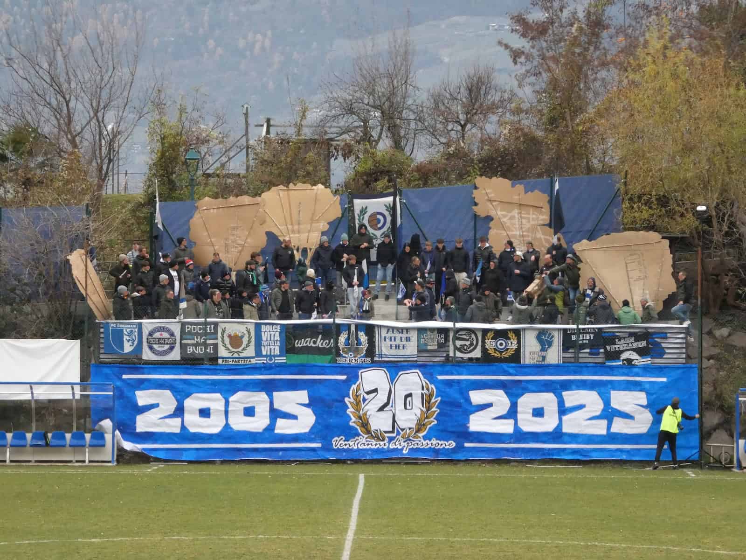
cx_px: 373
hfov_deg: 13.7
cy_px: 280
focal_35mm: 144
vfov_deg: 10.3
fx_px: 3103
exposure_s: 1/250
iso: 640
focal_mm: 25.8
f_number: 5.3
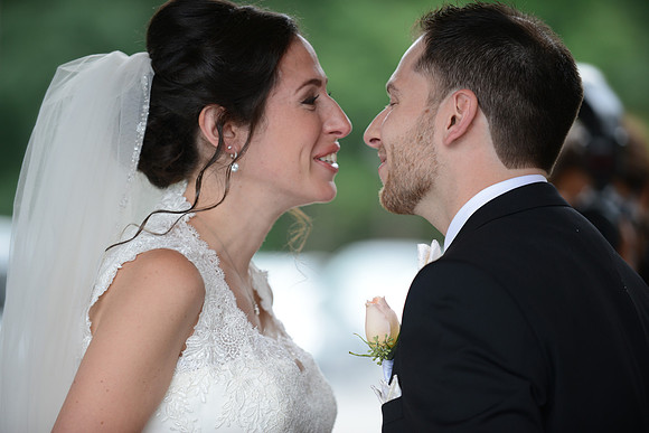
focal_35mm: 200
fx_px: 3606
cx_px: 324
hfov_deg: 10.3
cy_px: 216
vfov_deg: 6.9
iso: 320
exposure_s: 1/320
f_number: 3.5
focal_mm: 200
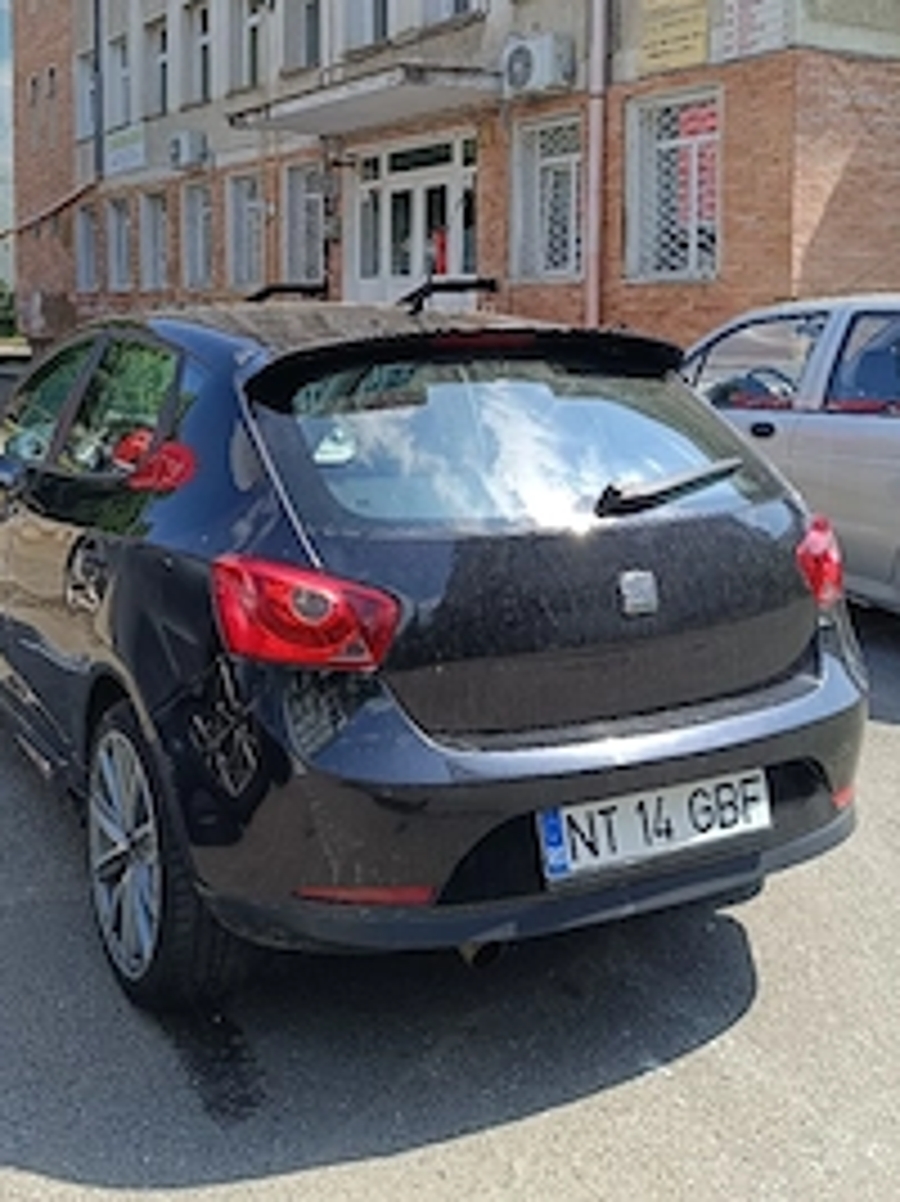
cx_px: 310
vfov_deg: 49.9
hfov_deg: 39.2
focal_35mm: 36
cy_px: 347
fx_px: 1249
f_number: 1.88
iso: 51
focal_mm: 5.59
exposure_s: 1/588
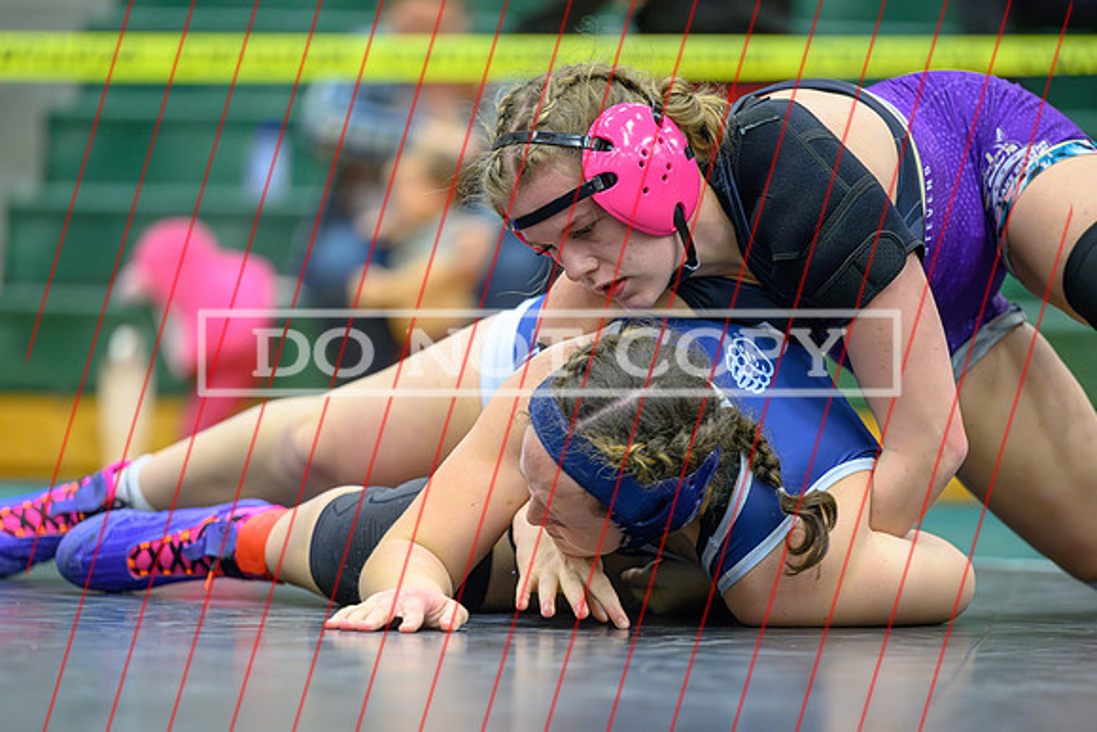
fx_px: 6769
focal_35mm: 222
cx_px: 588
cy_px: 421
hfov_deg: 9.3
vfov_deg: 6.2
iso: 8000
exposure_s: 1/640
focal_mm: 185
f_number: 2.8
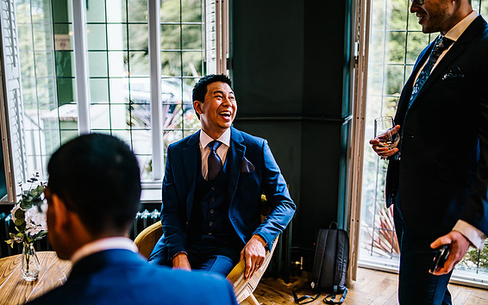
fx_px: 492
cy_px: 148
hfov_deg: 52.7
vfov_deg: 34.5
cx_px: 242
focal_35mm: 37
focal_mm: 35
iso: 200
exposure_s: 1/250
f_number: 1.4
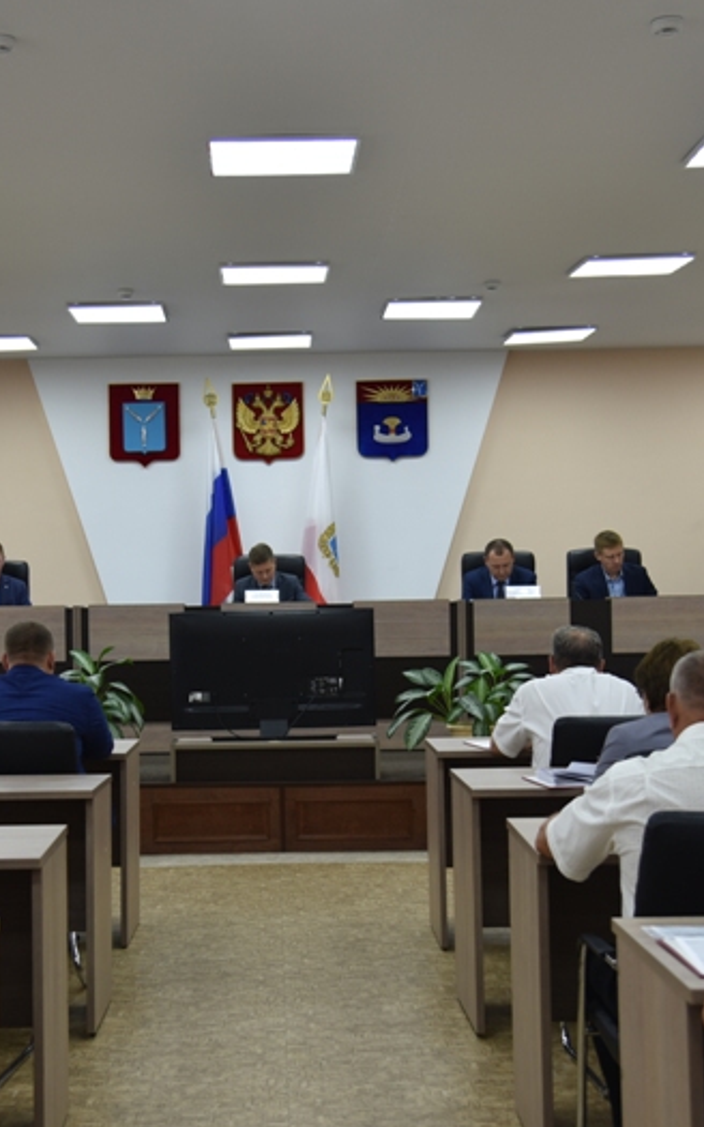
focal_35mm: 59
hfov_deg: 21.9
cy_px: 569
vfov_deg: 34.6
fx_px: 1812
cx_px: 249
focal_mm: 38
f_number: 4
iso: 320
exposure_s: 1/60
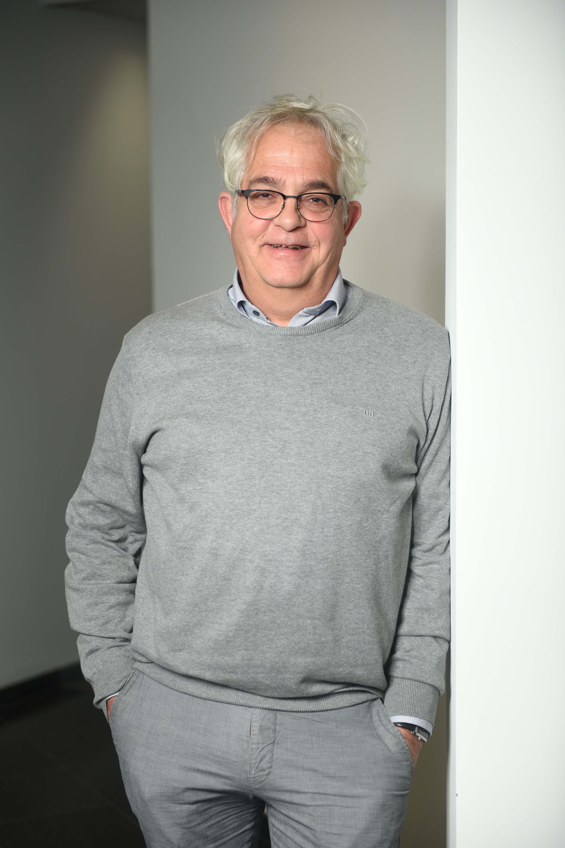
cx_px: 282
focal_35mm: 70
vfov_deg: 28.8
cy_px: 424
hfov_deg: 19.5
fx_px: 1648
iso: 100
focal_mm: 70
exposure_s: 1/50
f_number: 3.2
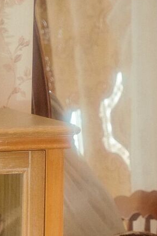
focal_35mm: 182
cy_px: 273
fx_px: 1192
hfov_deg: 7.4
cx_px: 210
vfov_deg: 11.1
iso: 500
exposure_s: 1/125
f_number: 2.8
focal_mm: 33.2
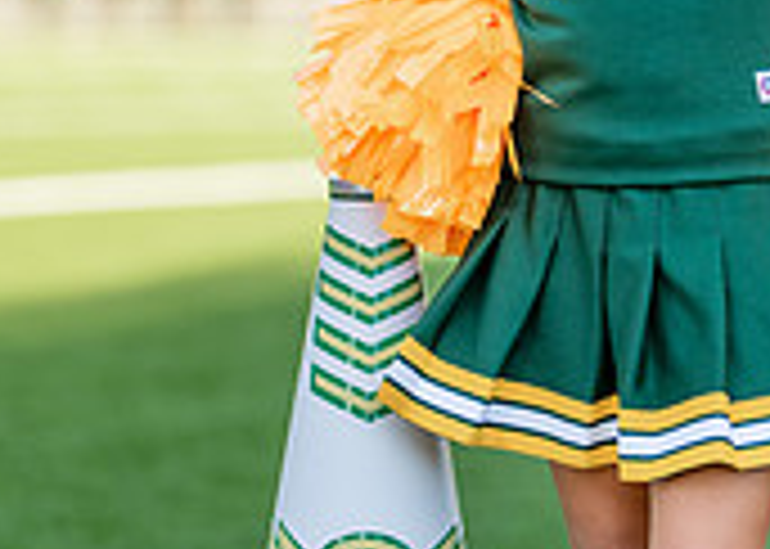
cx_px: 657
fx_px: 3891
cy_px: 216
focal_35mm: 178
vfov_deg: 8.1
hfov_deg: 11.2
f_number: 1.2
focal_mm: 50
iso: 100
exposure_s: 1/1250
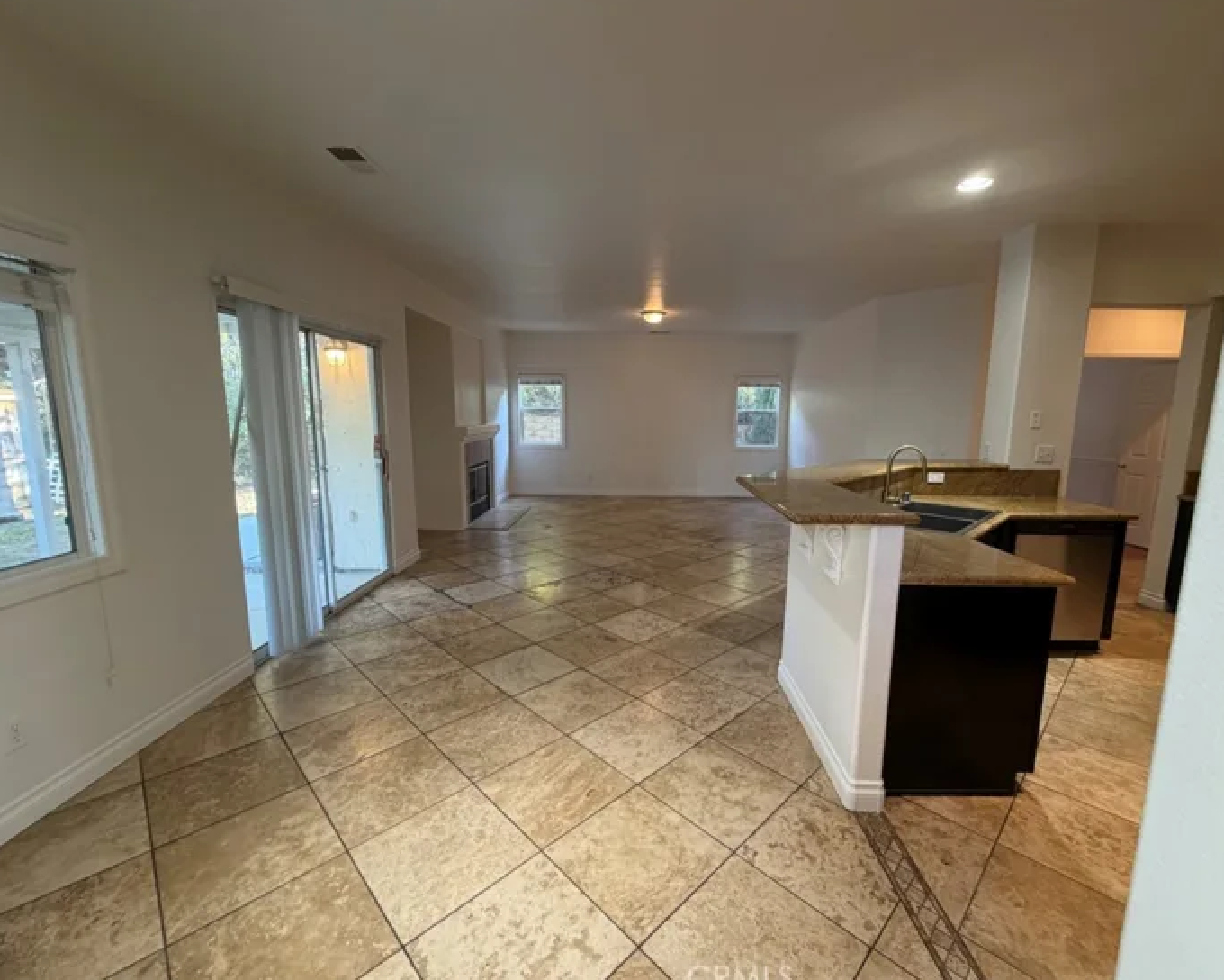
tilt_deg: -8.3
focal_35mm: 15
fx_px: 543
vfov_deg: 84.0
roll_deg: -0.2
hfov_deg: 96.7
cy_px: 492
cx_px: 642
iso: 160
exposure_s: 1/60
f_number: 2.2
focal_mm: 2.22
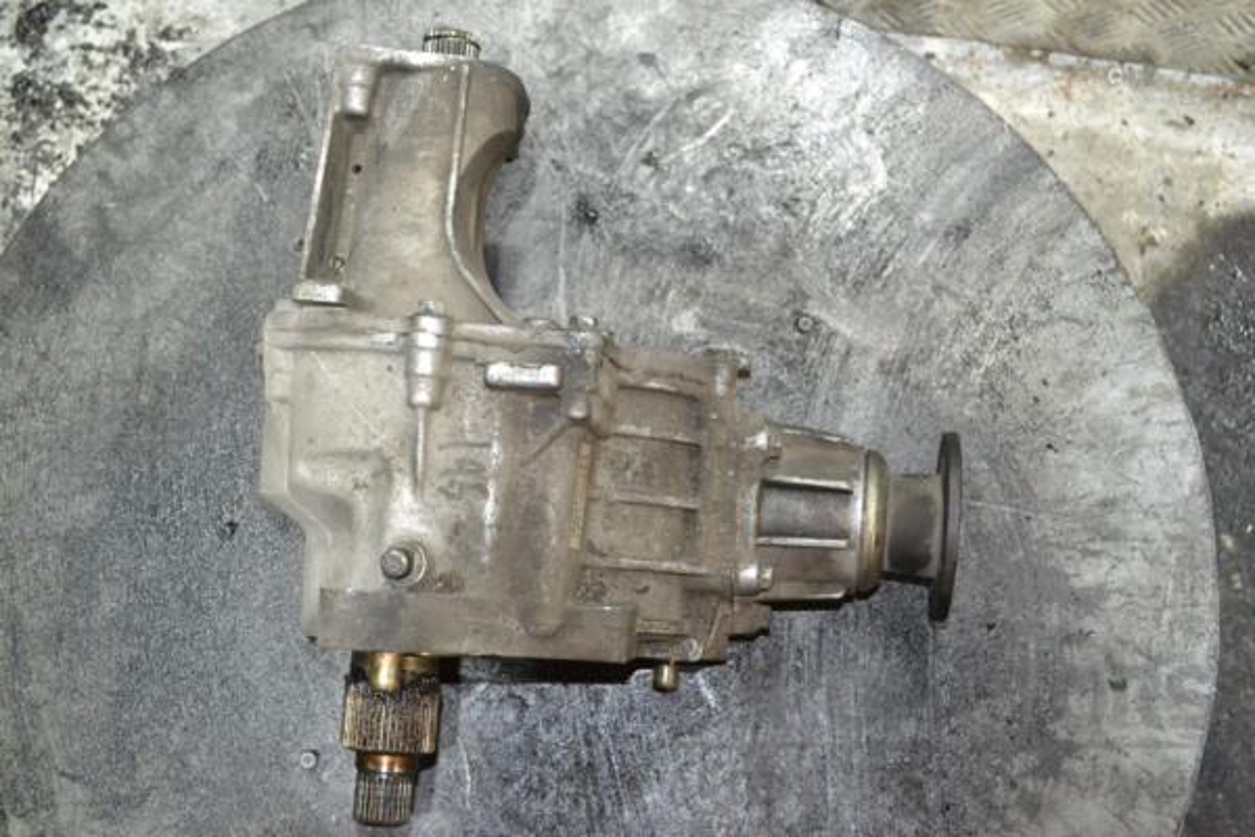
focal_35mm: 48
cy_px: 418
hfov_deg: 41.1
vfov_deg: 28.1
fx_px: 1673
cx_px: 628
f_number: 4.8
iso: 3200
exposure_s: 1/60
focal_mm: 32
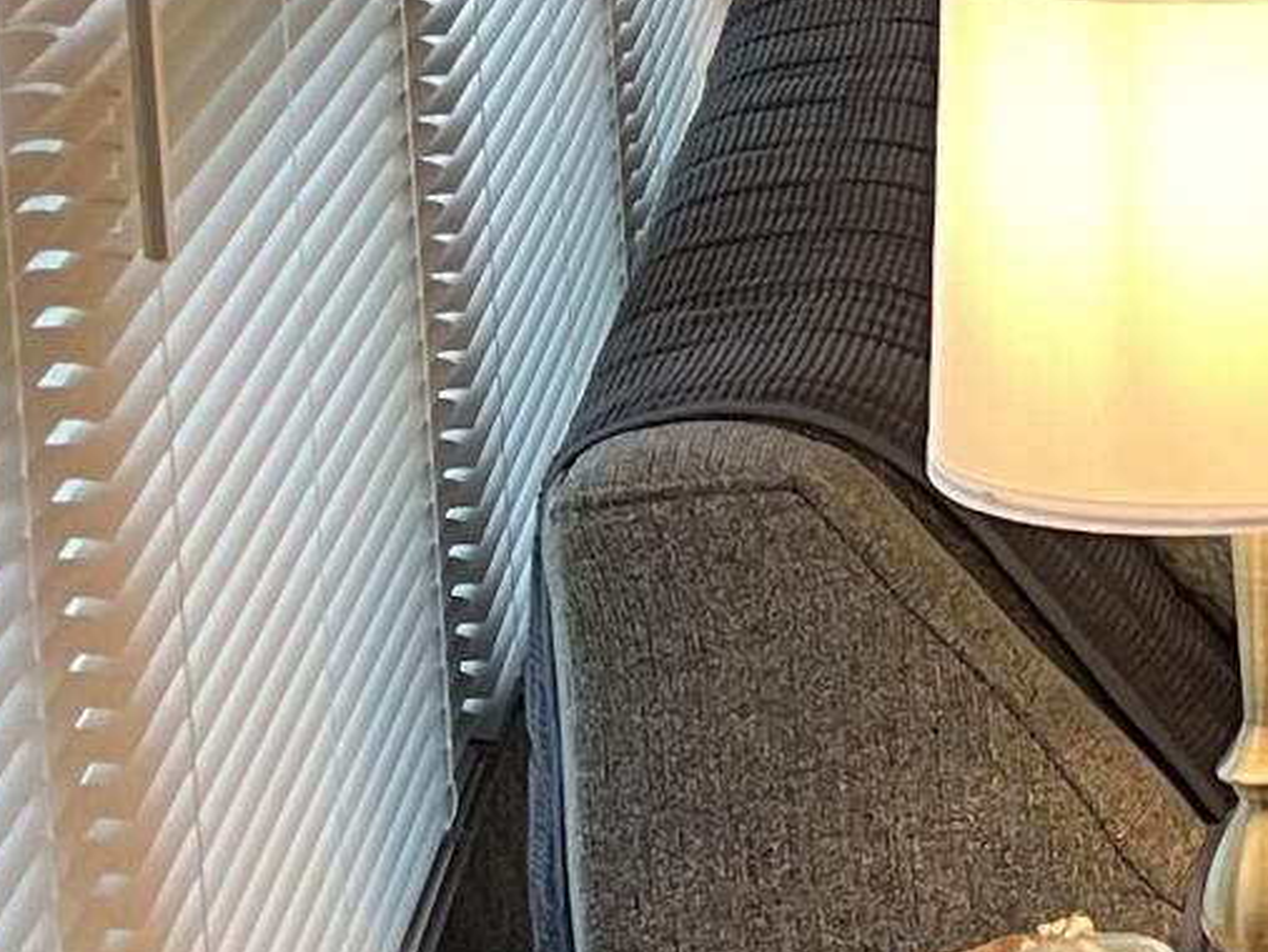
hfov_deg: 10.8
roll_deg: -0.1
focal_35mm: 154
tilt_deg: -8.5
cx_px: 3082
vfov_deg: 9.4
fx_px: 5644
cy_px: -423
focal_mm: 5.7
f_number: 1.5
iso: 125
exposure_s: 1/60
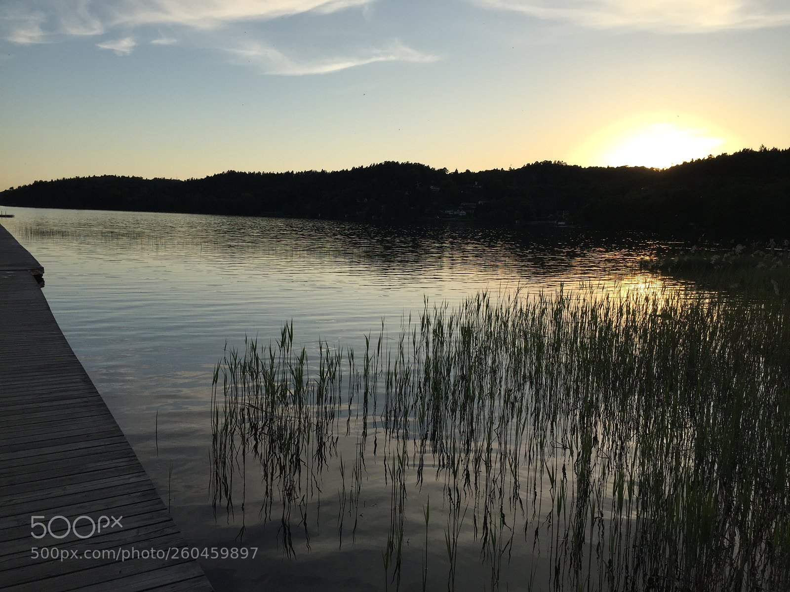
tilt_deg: -6.3
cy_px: 296
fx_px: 662
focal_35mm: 29
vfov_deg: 48.2
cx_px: 395
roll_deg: -1.2
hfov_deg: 61.7
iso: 32
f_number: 2.2
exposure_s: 1/1522
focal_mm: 4.15
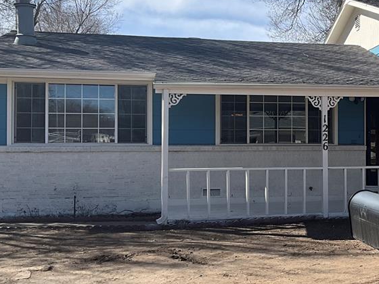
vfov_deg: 27.5
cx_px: 308
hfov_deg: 34.9
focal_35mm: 53
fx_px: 580
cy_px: 132
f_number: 1.8
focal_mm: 3
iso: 25
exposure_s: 1/1626
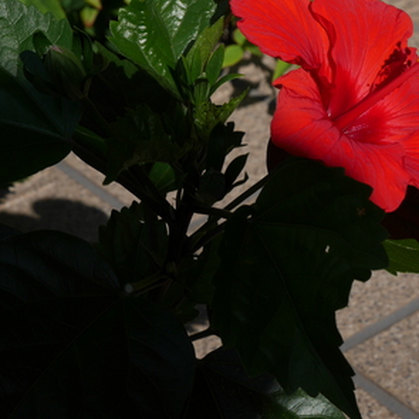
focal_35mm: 115
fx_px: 1575
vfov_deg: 15.1
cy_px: 124
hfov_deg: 15.1
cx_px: 322
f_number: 10
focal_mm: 32
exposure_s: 1/400
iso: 200
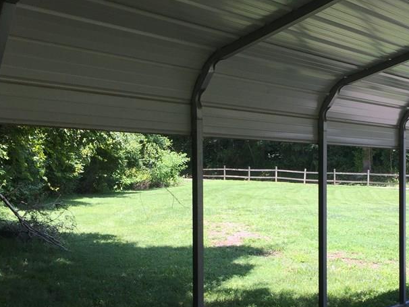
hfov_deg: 38.3
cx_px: 287
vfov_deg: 29.5
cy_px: 204
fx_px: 579
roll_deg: -1.0
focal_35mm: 49
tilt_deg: -2.4
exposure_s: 1/439
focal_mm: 4.15
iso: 32
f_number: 2.2
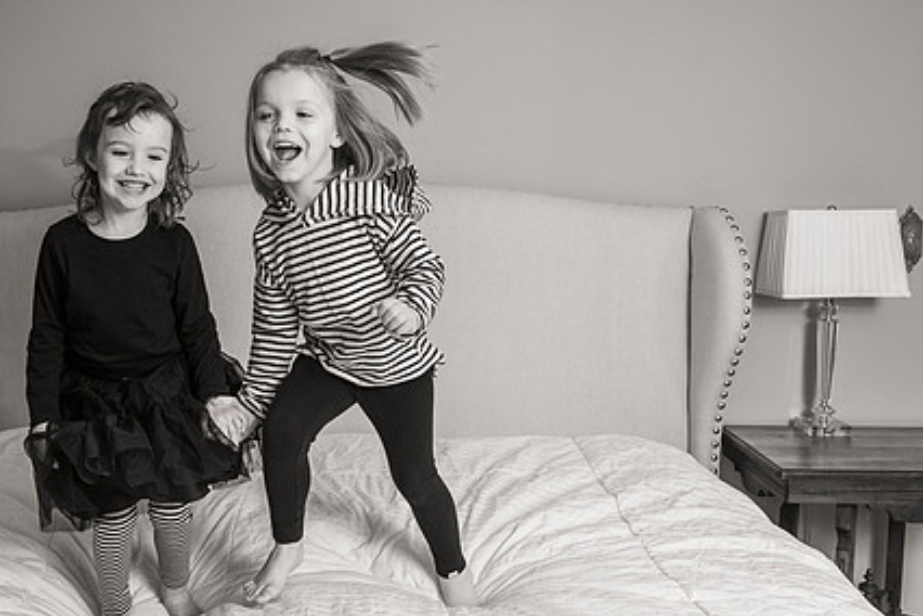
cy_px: 278
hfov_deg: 48.9
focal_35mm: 39
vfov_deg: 34.2
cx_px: 323
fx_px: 1000
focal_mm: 27
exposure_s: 1/200
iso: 400
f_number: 5.6
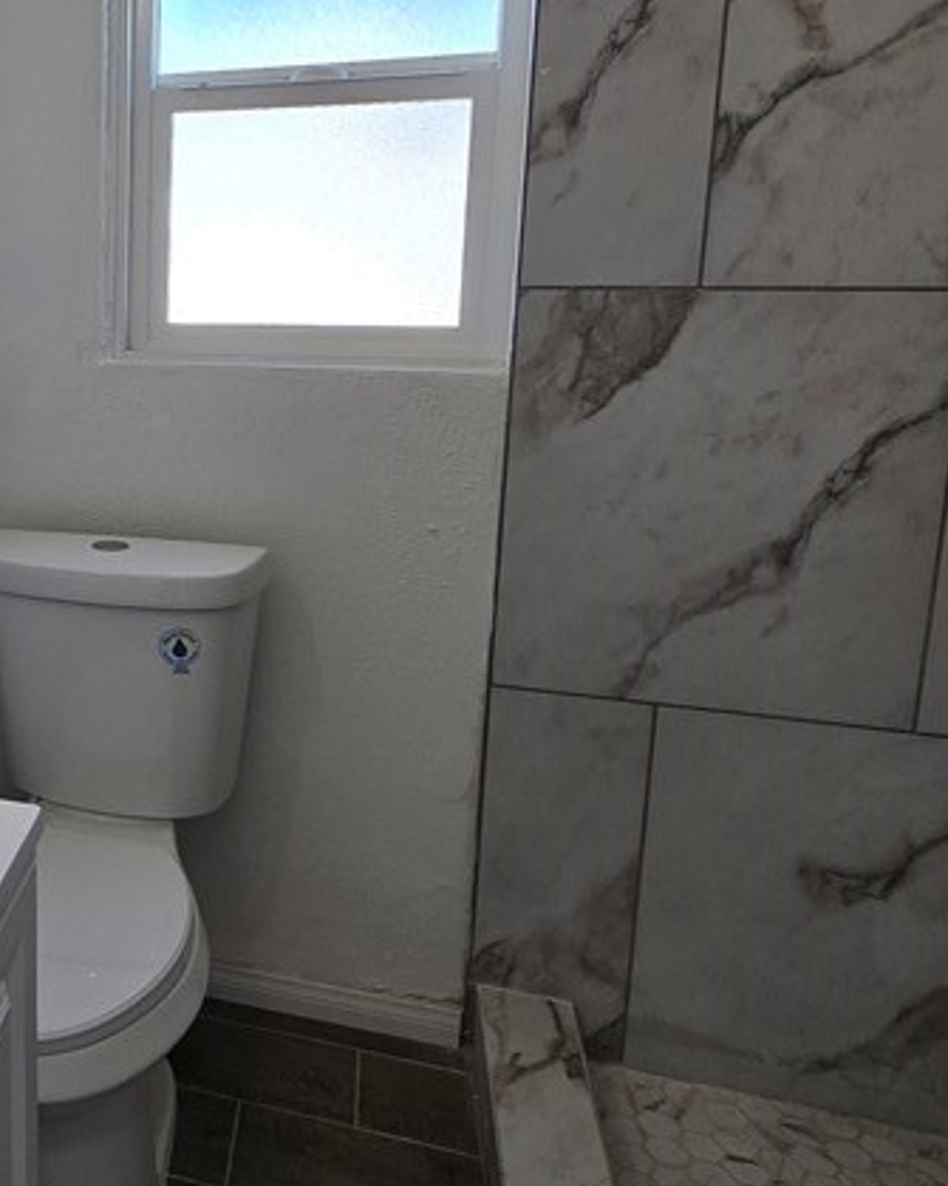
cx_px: -102
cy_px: 433
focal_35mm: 31
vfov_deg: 56.4
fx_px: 1088
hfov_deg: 38.6
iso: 50
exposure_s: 1/121
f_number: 2.2
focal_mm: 2.2
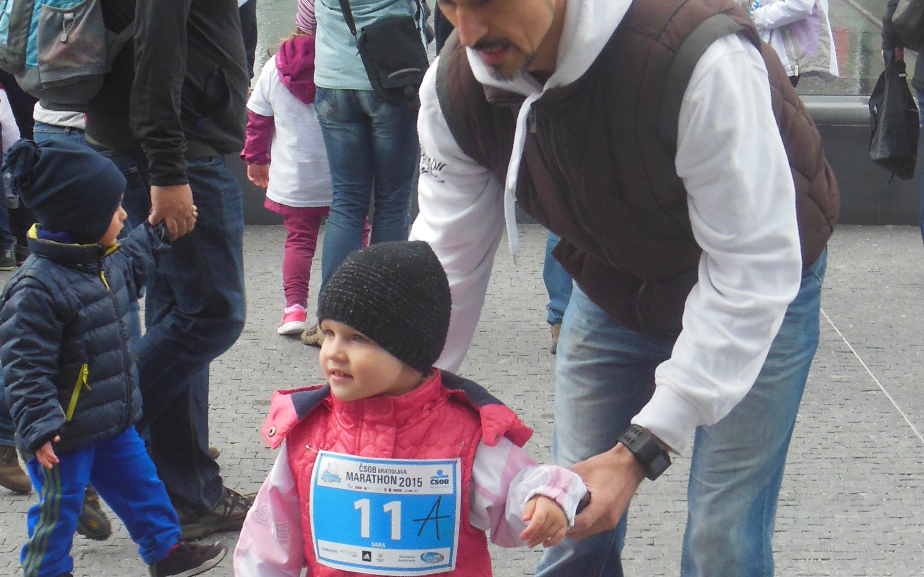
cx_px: 433
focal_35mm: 104
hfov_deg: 20.0
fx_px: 2619
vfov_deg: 12.6
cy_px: 408
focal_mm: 8.9
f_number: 4
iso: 200
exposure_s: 1/250
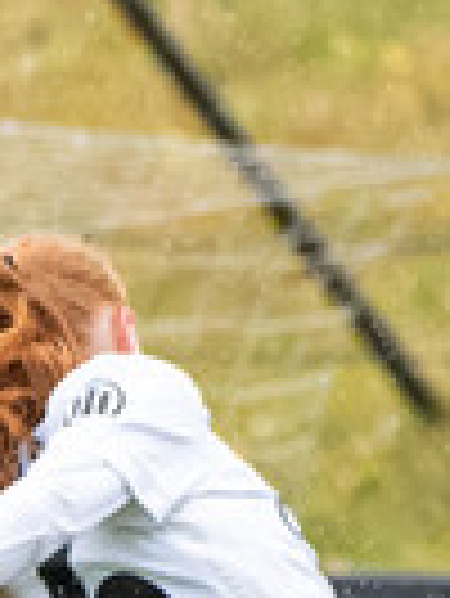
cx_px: 152
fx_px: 27844
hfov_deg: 0.9
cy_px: 894
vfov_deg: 1.2
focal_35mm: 1609
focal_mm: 210
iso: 4000
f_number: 5.6
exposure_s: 1/1000
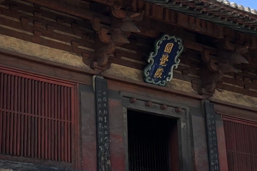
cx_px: 52
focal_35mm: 92
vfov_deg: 14.8
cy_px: 103
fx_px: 657
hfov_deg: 21.9
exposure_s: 1/1949
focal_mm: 4.2
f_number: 1.6
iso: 32
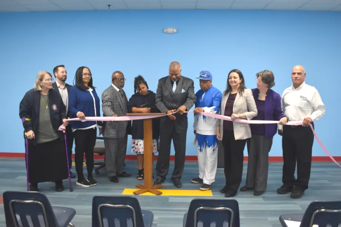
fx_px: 313
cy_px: 114
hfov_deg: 57.2
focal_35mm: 33
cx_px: 170
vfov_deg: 40.0
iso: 1400
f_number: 3.8
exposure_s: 1/125
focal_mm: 22
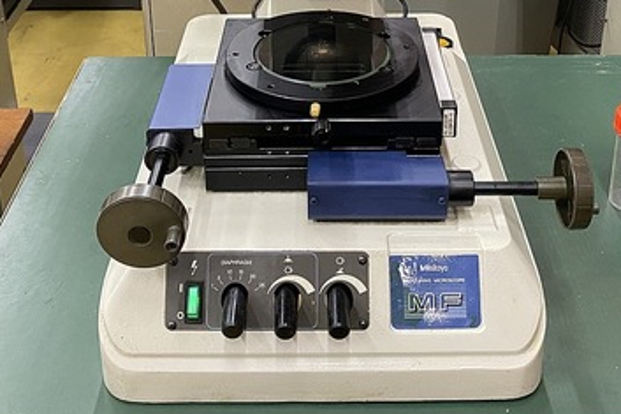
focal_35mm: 49
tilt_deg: -23.3
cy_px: 0
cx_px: 324
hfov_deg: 40.4
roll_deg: -0.2
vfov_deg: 26.1
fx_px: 845
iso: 320
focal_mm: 4.25
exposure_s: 1/50
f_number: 1.8
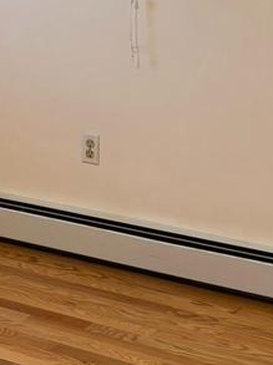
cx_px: 76
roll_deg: +0.8
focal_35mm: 96
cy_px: 152
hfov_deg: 15.3
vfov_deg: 20.4
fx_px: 1012
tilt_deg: -18.6
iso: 64
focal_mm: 5.96
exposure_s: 1/60
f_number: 1.6
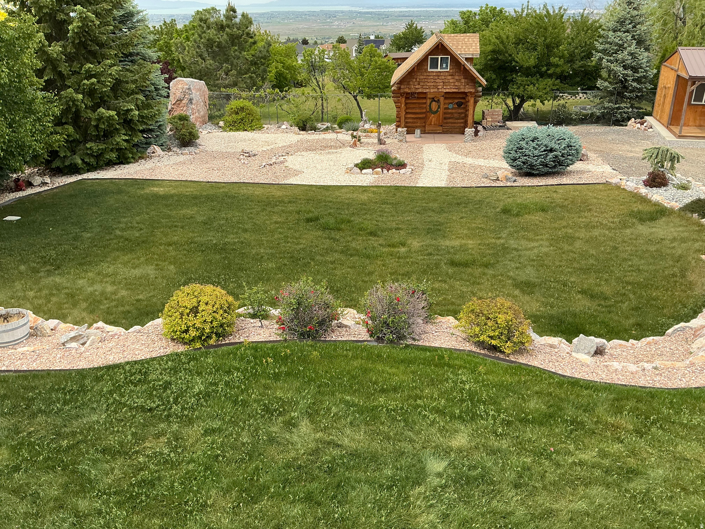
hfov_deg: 63.4
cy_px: 264
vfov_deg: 49.7
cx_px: 352
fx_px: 570
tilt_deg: -23.2
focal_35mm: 28
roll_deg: +0.6
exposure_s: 1/842
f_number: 1.8
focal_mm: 3
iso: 25
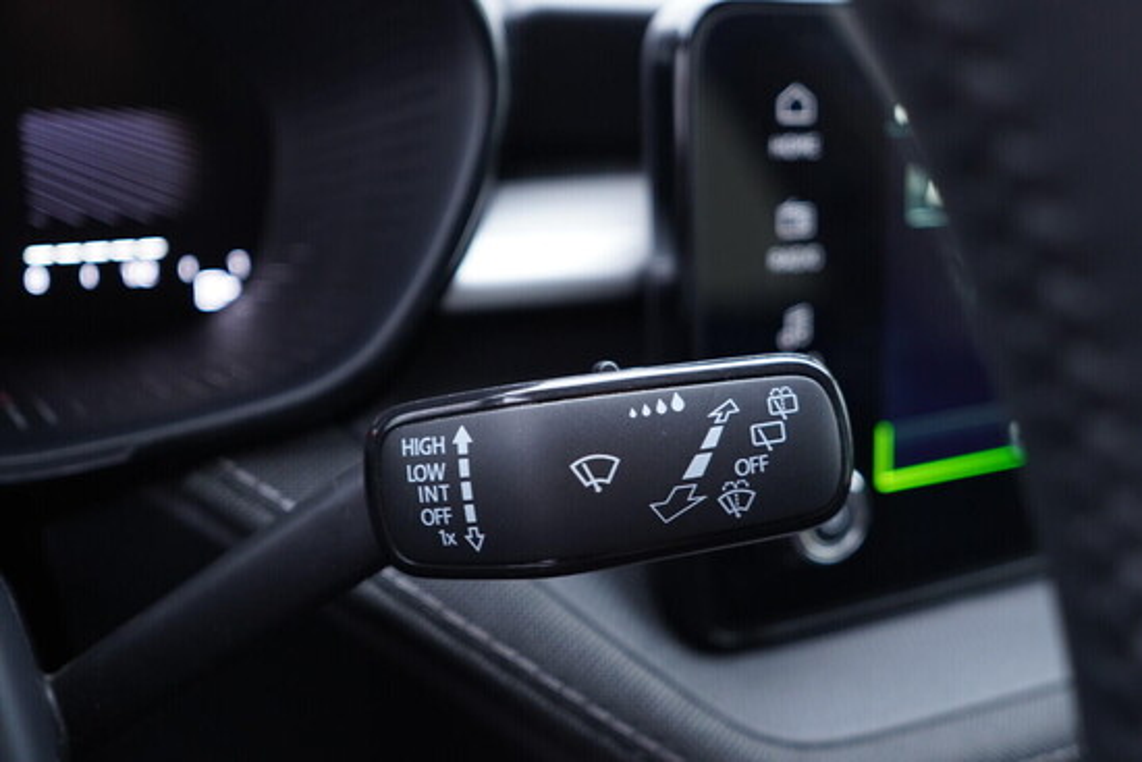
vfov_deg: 36.9
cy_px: 381
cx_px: 571
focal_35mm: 36
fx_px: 1142
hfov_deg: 53.1
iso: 400
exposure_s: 1/40
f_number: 2.8
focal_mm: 24
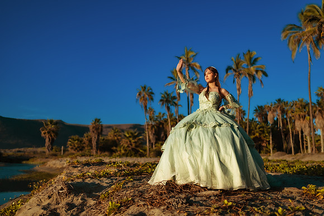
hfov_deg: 54.4
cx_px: 162
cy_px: 108
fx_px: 315
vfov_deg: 37.9
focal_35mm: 35
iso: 50
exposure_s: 1/1600
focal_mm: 35
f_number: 1.8
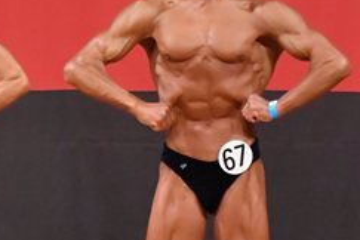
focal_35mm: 812
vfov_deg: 1.7
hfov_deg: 2.5
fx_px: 8119
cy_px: 206
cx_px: 176
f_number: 5.6
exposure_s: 1/400
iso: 9000
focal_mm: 170
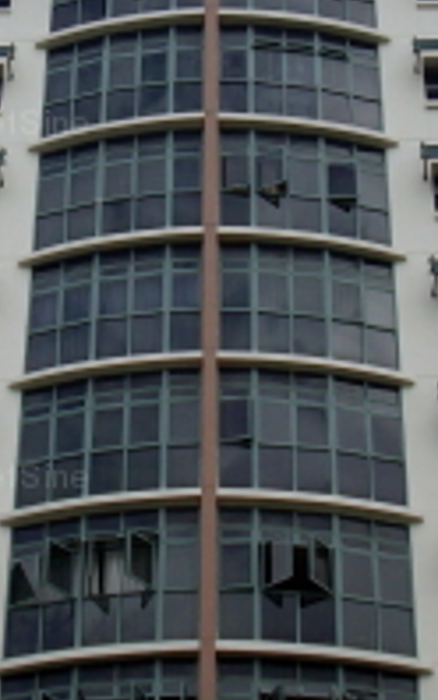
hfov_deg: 12.0
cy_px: 127
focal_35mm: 109
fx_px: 2079
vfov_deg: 18.9
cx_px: 148
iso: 80
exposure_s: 1/320
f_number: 5.6
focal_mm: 6.2
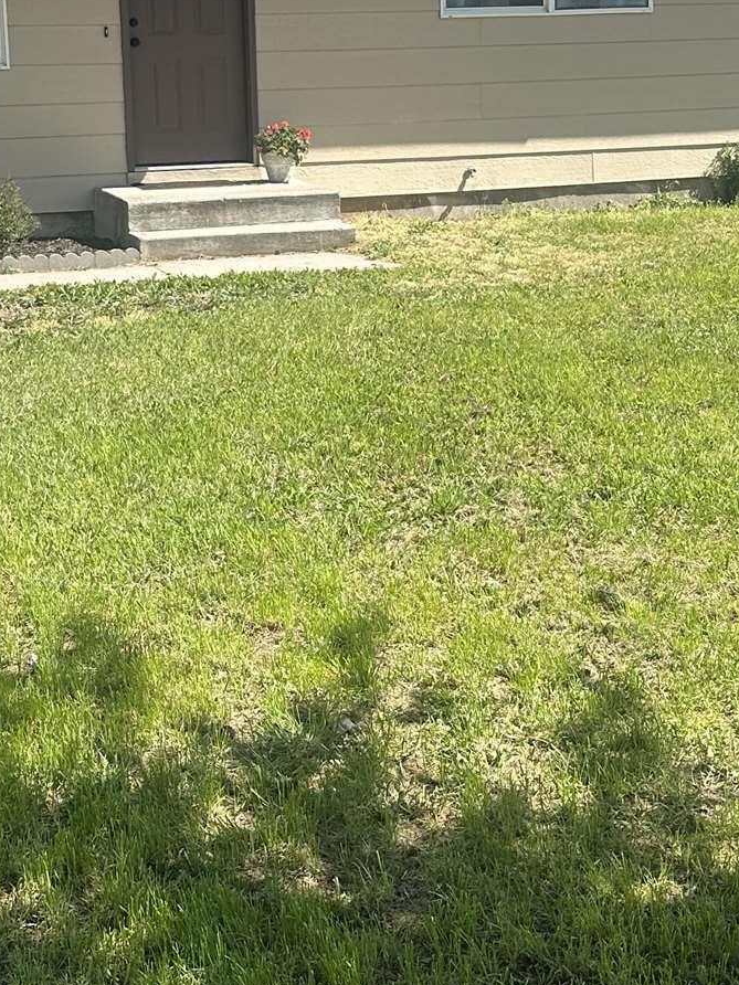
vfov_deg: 30.9
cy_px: 310
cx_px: 325
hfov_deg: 23.6
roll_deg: +0.7
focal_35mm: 62
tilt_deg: -7.1
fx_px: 1765
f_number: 1.78
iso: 80
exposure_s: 1/2809
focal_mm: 6.86
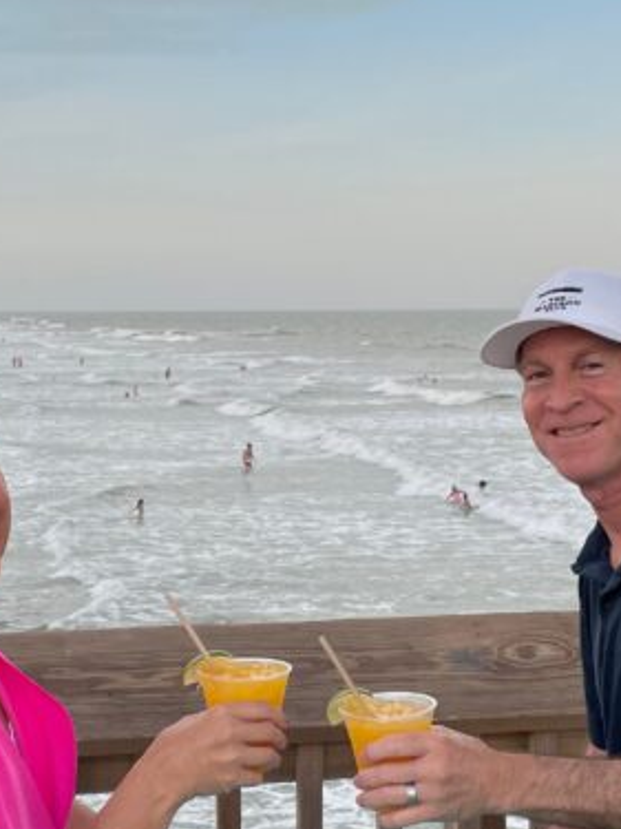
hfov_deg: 20.7
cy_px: 438
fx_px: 1699
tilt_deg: -4.1
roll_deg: +0.3
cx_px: 285
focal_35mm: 71
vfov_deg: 27.4
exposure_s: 1/670
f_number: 1.6
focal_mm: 4.2
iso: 32
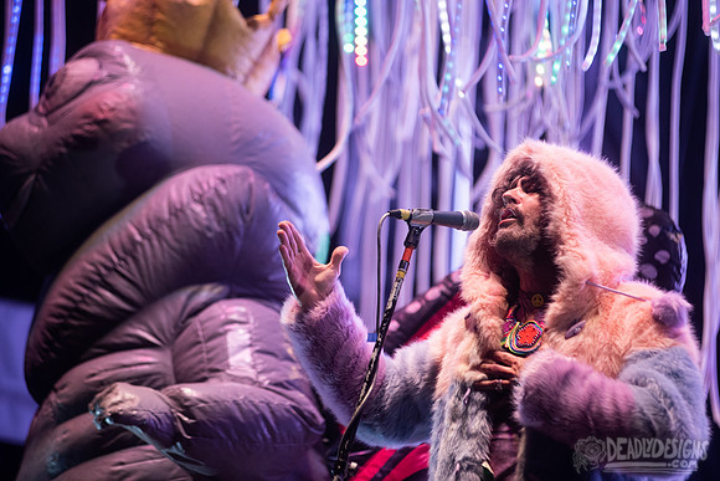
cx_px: 360
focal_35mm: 200
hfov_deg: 10.3
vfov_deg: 6.9
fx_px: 4001
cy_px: 240
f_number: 3.5
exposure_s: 1/400
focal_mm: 200
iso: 1250
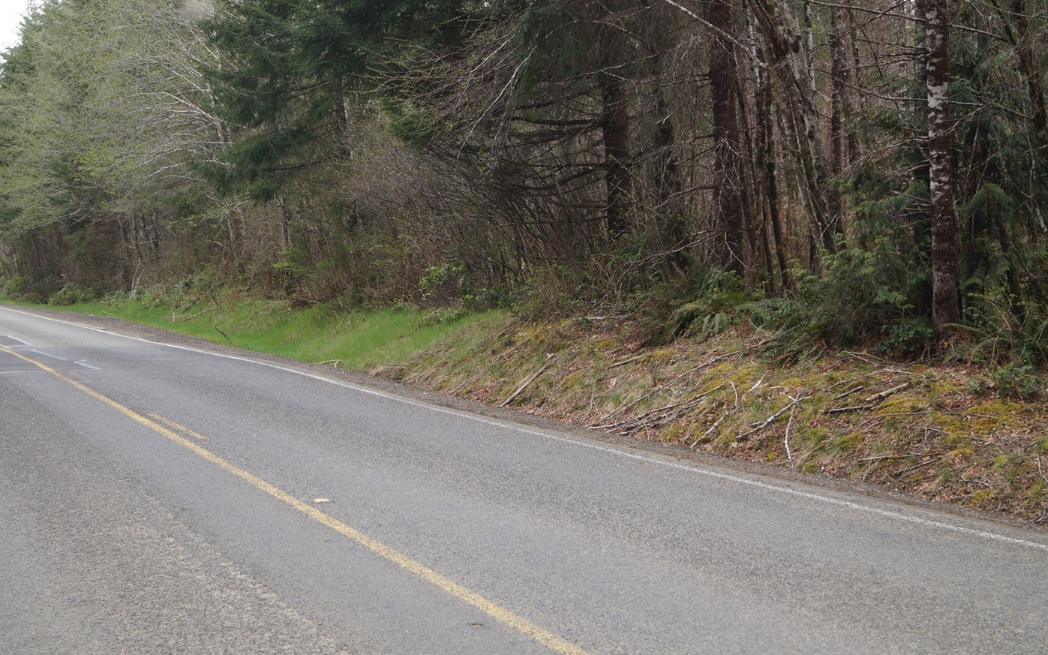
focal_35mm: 52
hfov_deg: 38.8
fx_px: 1485
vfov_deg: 24.9
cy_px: 350
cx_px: 578
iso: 100
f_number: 4.5
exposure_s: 1/160
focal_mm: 28
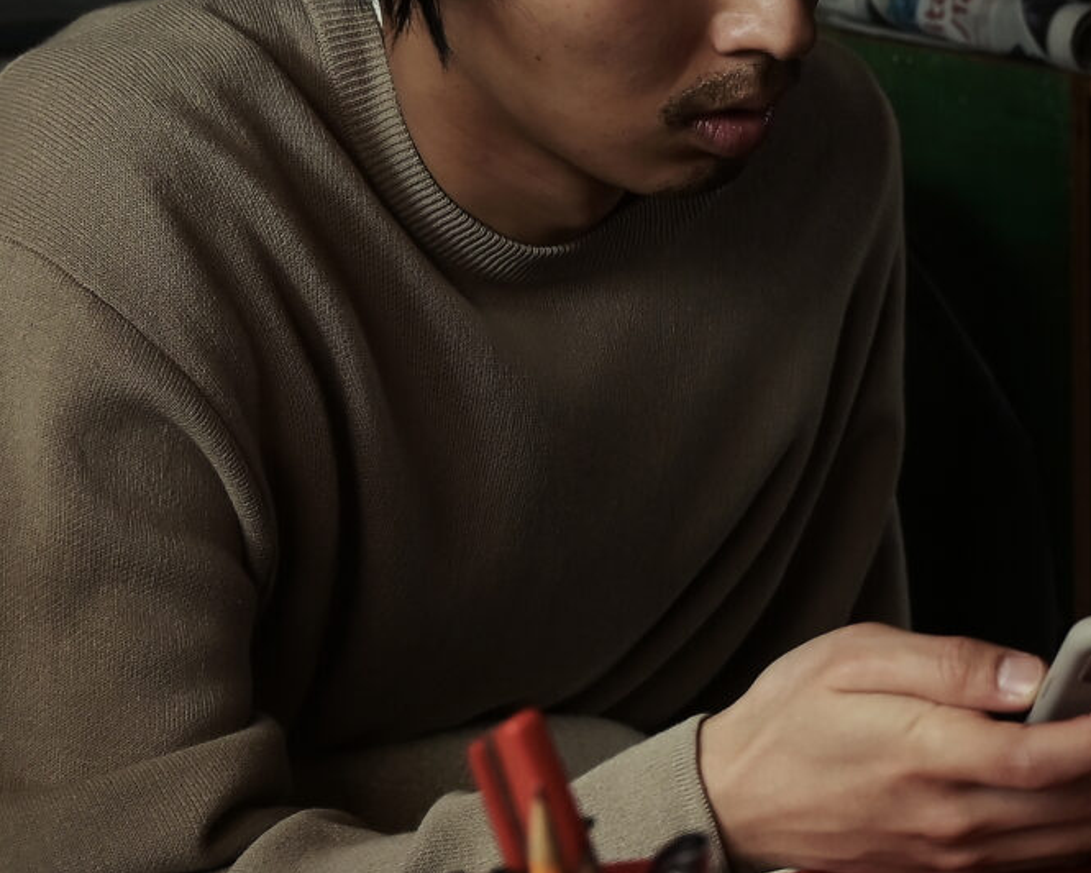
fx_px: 3616
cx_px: 1470
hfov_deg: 16.1
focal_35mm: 112
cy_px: 255
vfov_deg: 13.7
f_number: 4
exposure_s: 1/400
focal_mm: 31
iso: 500
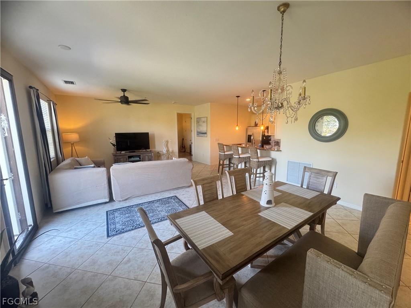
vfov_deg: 85.7
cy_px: 154
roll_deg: +0.0
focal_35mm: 14
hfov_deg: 102.1
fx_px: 166
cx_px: 206
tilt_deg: -9.0
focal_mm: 2.22
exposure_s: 1/60
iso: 320
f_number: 2.2
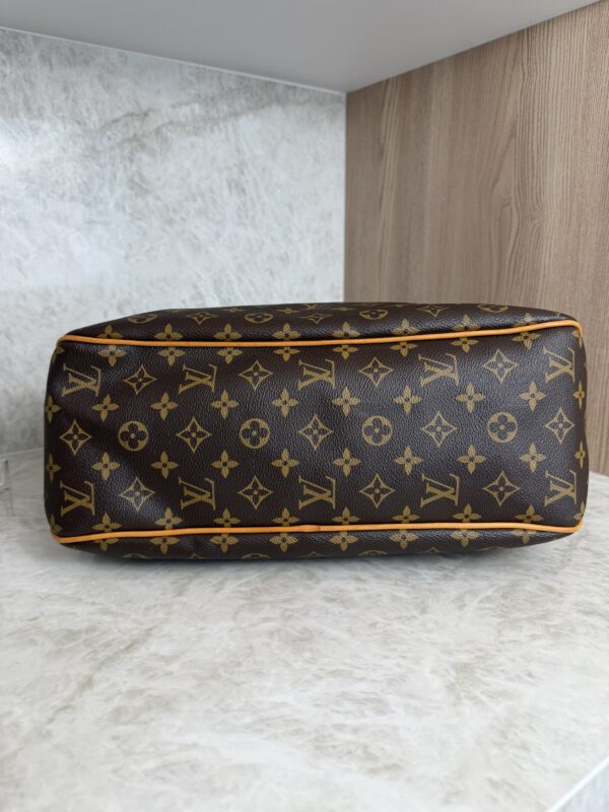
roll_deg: -0.5
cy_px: 406
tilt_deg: -13.3
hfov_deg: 56.8
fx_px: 563
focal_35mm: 24
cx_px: 304
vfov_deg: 71.6
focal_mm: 6.76
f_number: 1.78
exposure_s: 1/120
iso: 80
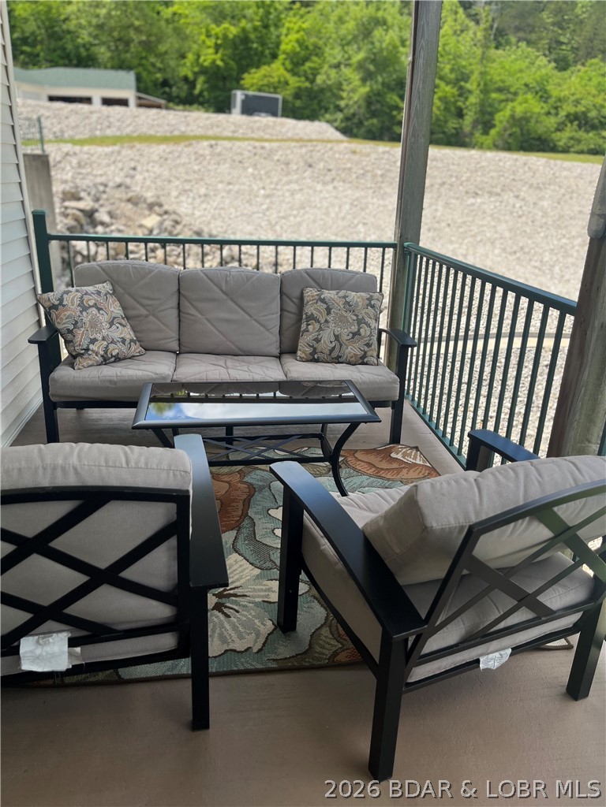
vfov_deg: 67.3
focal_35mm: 26
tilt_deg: -20.5
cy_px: 404
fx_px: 607
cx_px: 303
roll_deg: -2.7
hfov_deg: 53.1
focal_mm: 5.1
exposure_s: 1/1862
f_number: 1.6
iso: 50
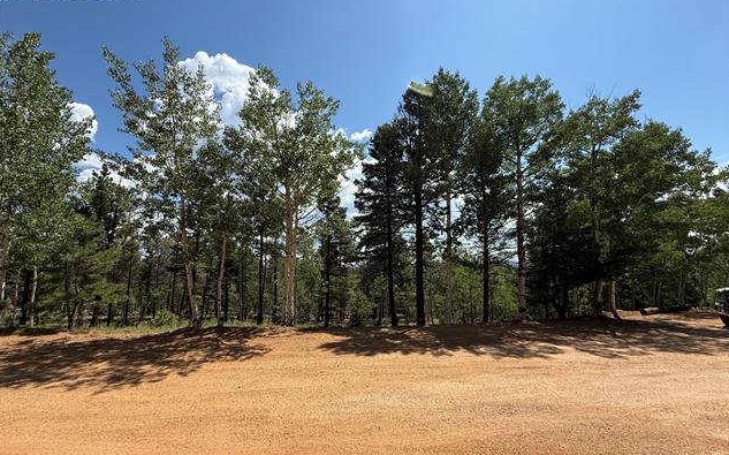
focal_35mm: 15
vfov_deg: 74.7
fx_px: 298
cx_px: 364
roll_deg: +2.0
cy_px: 233
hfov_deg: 101.5
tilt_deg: +6.4
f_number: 2.2
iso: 64
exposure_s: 1/1848
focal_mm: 2.22
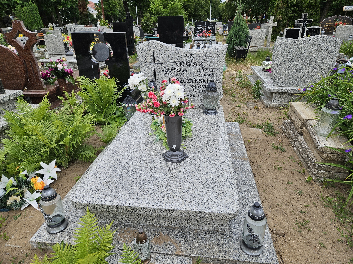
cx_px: 176
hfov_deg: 73.9
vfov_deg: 58.9
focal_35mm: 23
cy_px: 132
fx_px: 235
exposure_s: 1/880
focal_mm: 5.4
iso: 25
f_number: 1.8
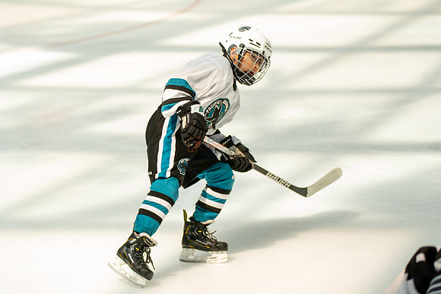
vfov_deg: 8.3
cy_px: 118
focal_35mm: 165
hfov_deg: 12.4
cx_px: 168
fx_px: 2021
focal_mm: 120
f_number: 3.2
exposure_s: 1/4000
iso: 1600
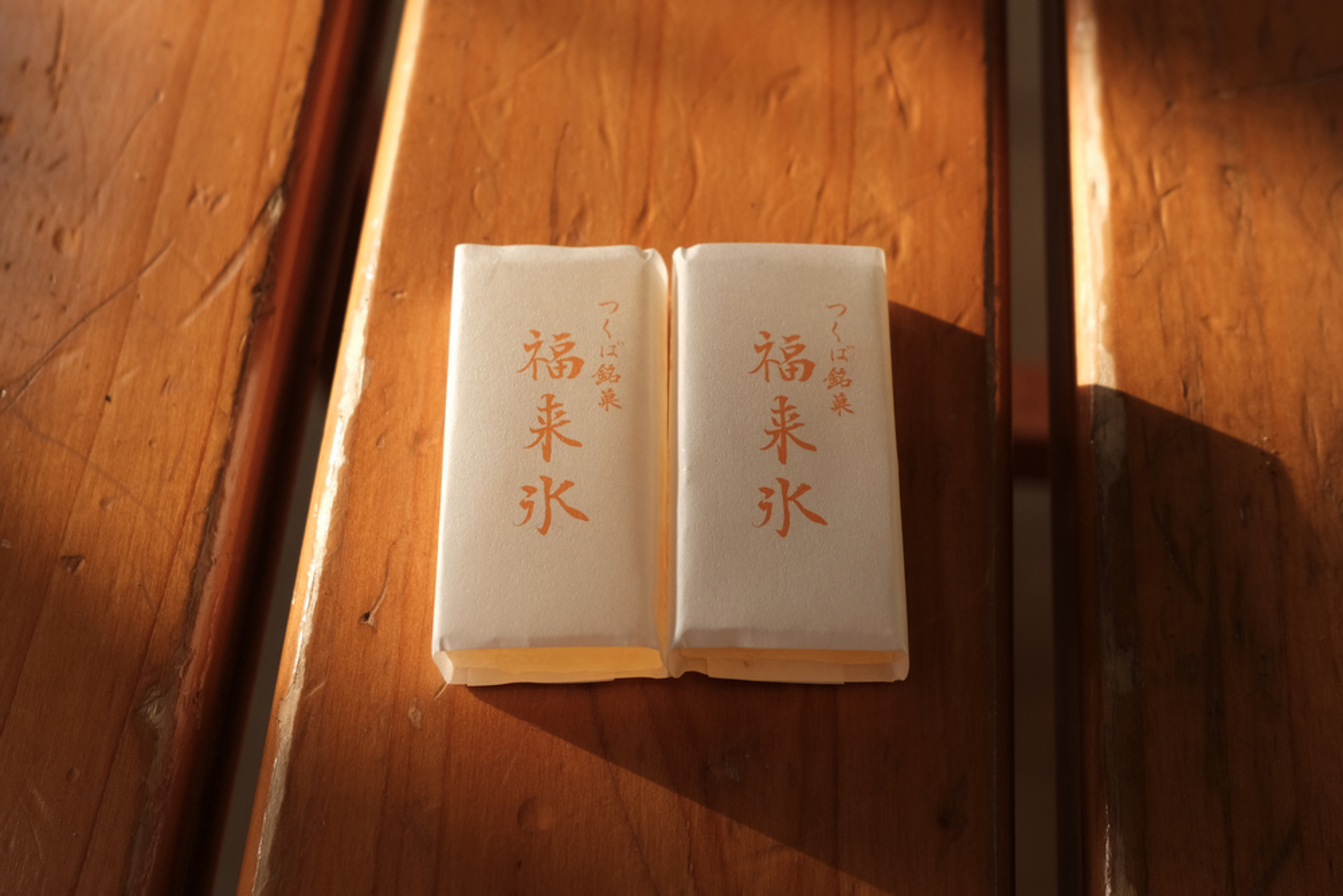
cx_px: 672
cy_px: 448
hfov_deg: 54.4
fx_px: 1306
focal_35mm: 35
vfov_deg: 37.9
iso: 200
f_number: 4
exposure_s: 1/160
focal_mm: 23
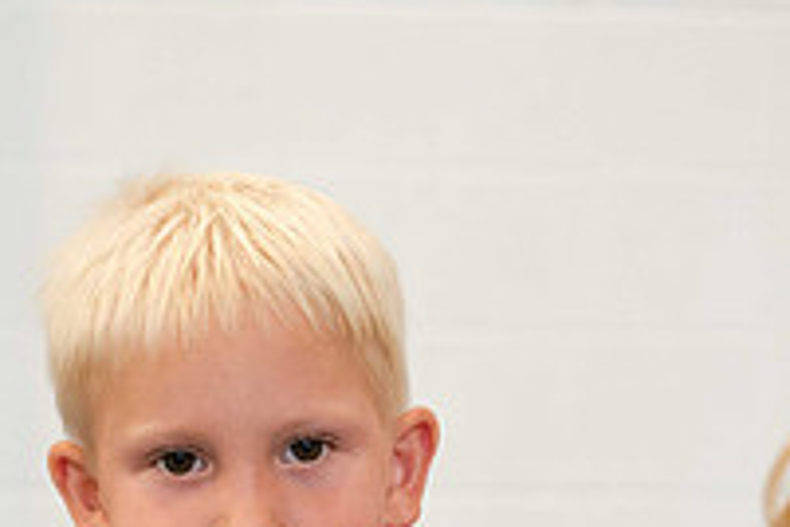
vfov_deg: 12.9
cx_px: 268
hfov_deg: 19.8
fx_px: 2260
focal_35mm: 103
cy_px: 686
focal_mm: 35
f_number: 2.8
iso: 2800
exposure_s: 1/125
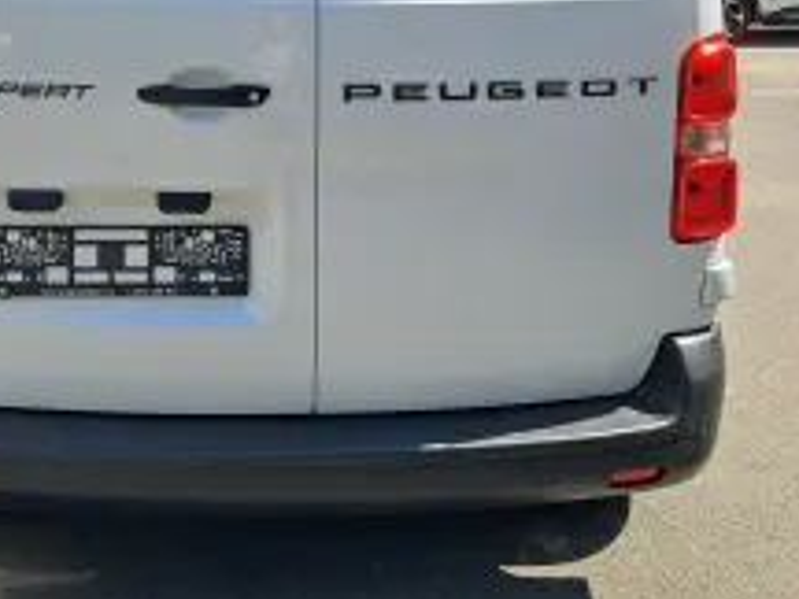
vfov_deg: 31.3
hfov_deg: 41.7
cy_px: 115
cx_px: 292
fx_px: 1039
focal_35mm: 45
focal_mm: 4
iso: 50
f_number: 1.8
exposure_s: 1/532
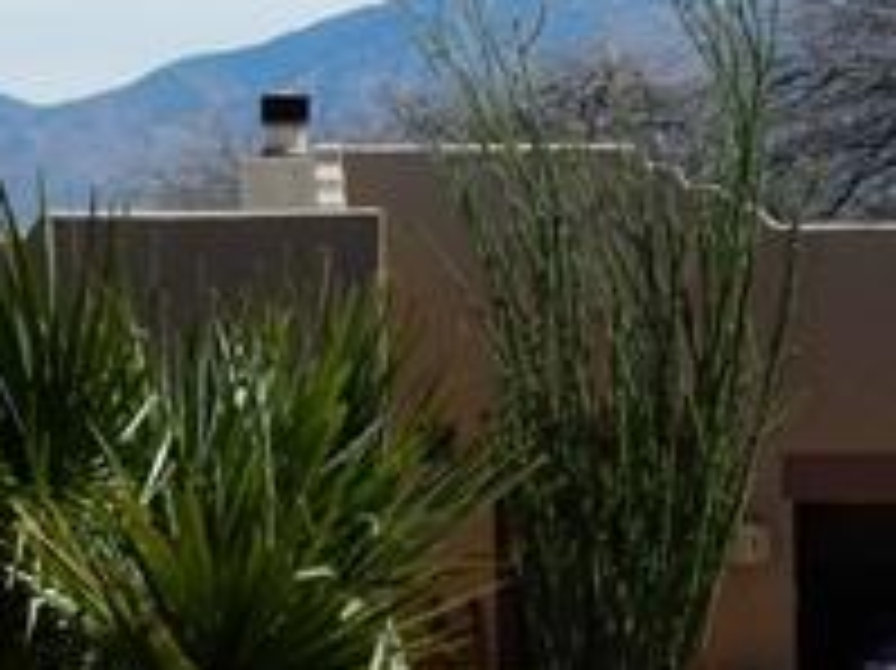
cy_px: 189
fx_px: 7036
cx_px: 912
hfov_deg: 7.3
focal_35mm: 272
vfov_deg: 5.5
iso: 125
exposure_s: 1/800
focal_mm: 14.9
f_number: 5
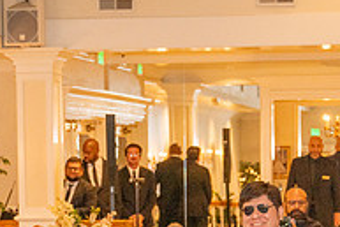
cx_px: 203
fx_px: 1673
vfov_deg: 7.6
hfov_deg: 11.6
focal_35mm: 177
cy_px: 332
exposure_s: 1/200
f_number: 3.5
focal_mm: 59
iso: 1600
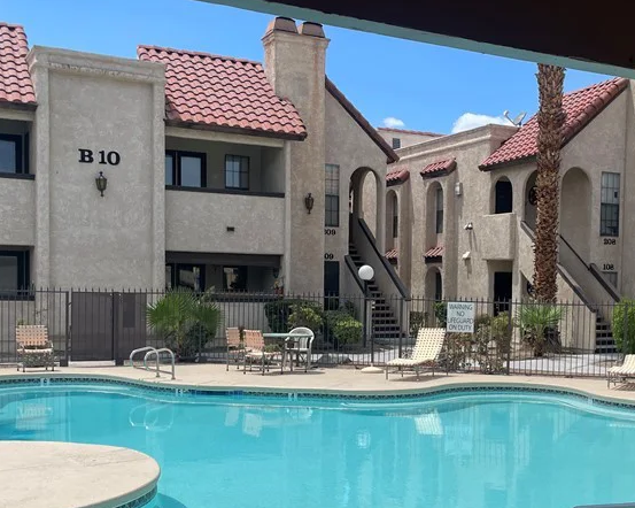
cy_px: 330
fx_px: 883
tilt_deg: -2.3
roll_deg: -0.9
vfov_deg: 31.9
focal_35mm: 47
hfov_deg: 39.1
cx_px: 421
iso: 32
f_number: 1.6
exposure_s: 1/4651
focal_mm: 4.2
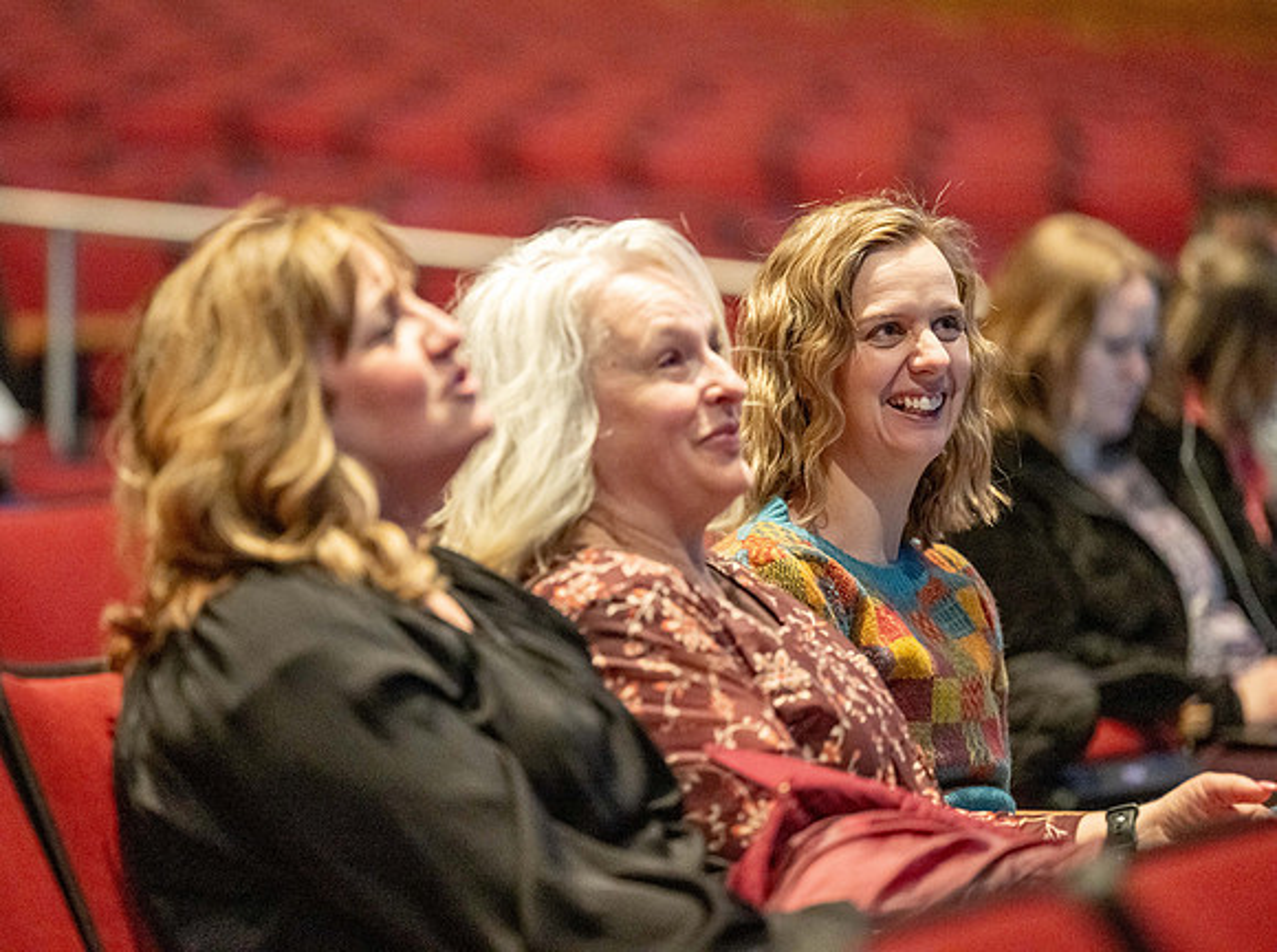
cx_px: 557
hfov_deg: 9.1
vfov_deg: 6.8
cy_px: 471
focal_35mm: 217
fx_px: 8003
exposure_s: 1/160
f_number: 2.8
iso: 10000
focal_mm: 200
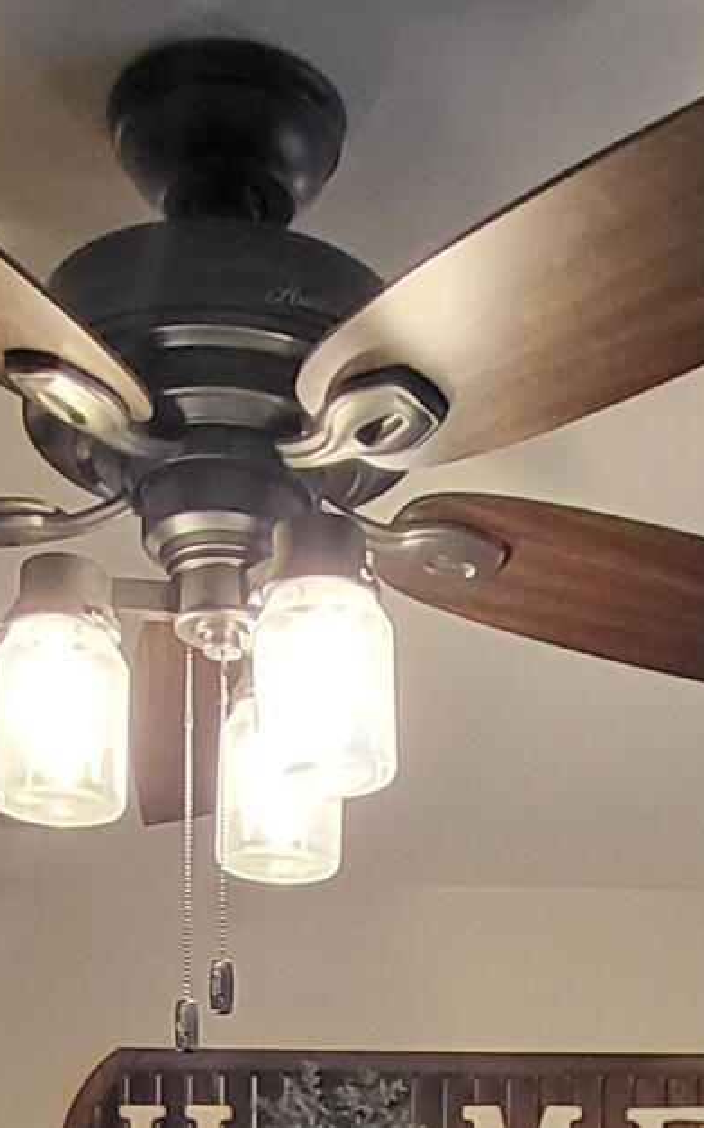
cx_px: 459
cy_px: 1592
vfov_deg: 25.2
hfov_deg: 19.7
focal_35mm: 66
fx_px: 2027
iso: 400
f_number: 2.2
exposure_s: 1/60
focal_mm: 1.74
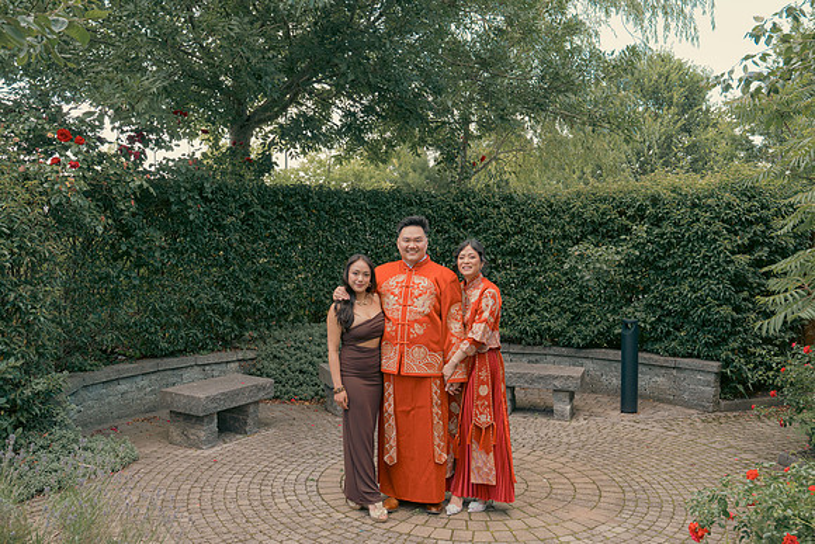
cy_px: 272
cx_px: 408
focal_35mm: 33
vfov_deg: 40.0
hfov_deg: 57.2
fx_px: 747
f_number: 5.6
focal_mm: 33
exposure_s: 1/160
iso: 400
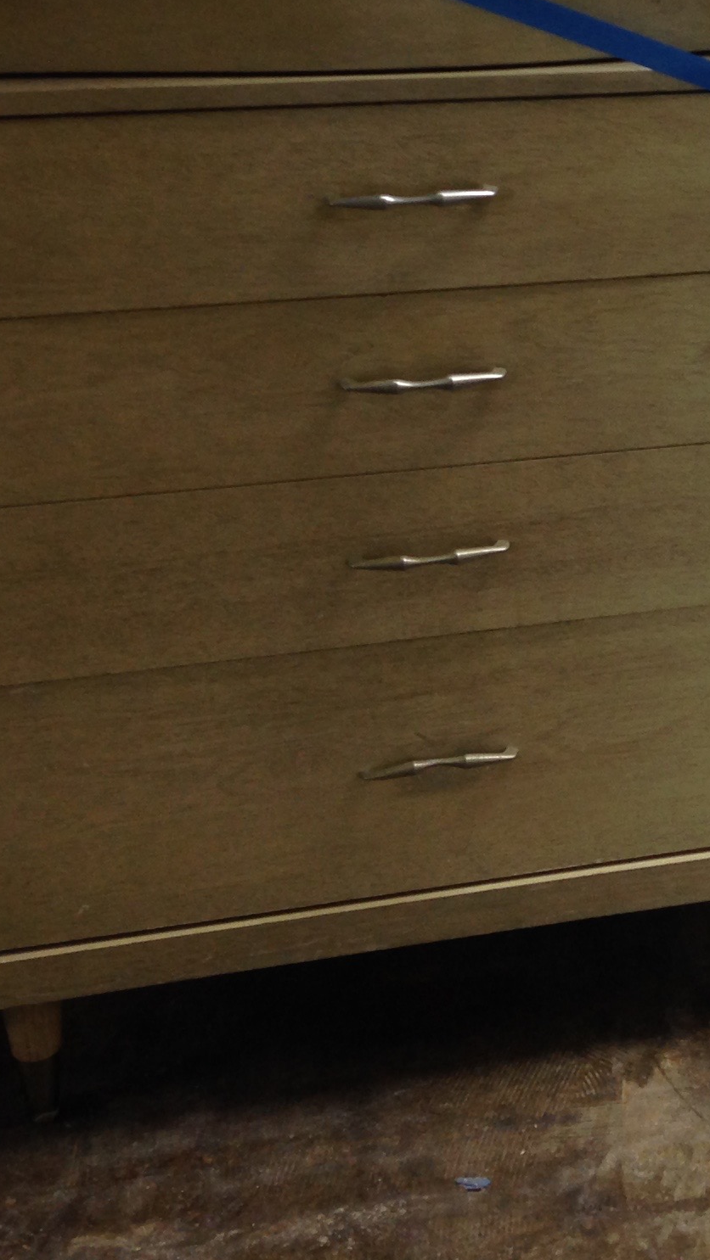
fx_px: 2642
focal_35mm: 79
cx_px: 1066
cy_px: 295
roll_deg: -3.9
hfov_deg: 14.3
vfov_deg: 26.5
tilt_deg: -21.6
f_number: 2.4
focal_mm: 4.12
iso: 50
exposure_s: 1/24
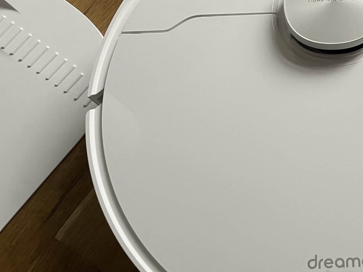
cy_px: 118
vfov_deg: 28.5
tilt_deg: -69.1
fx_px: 535
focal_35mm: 51
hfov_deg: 35.0
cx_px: 336
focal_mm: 4.2
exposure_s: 1/60
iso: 400
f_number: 1.6
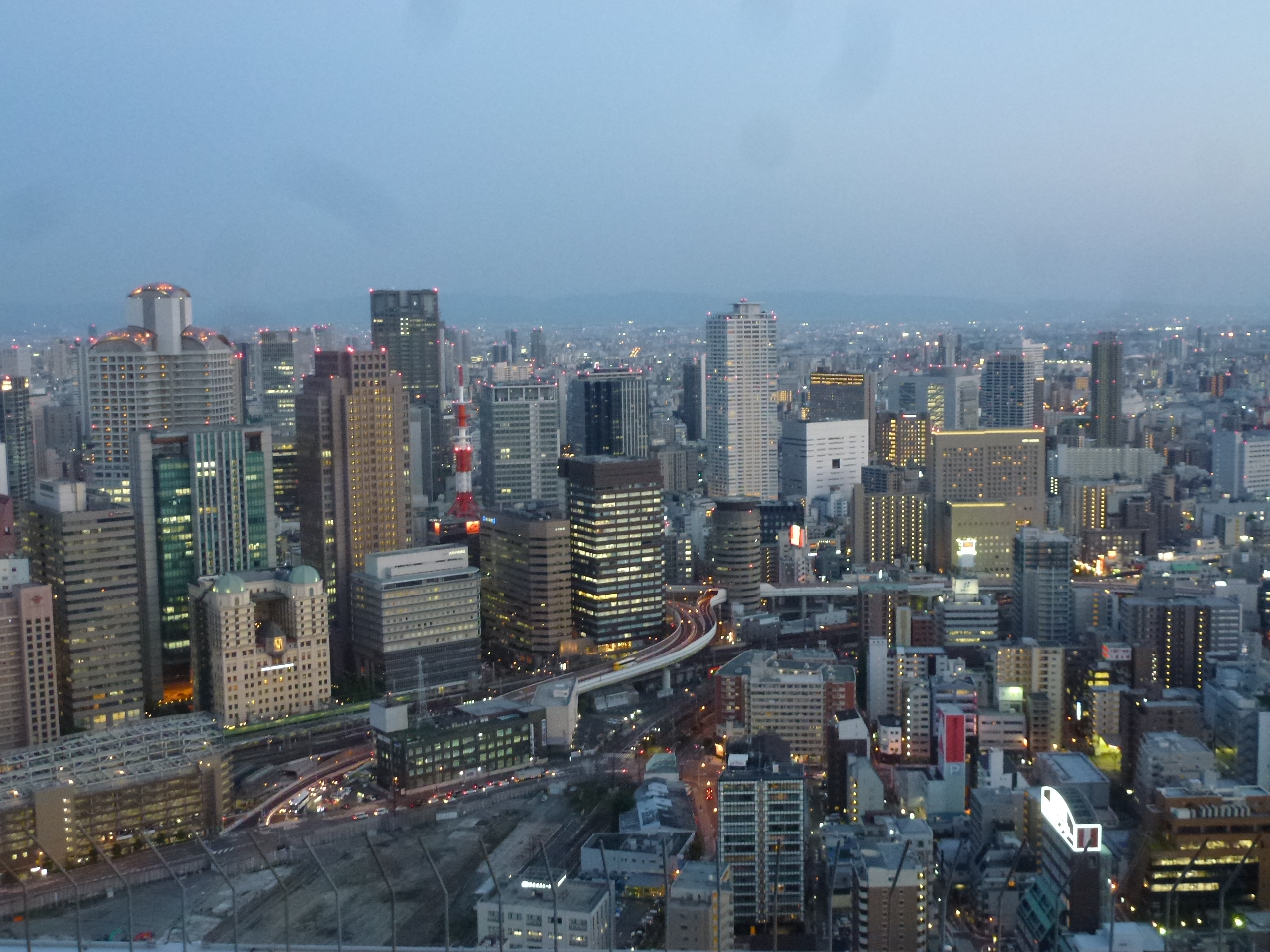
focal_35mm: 38
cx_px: 635
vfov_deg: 37.7
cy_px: 476
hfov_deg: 49.0
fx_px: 1394
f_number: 3.8
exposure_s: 1/10
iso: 400
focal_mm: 6.8
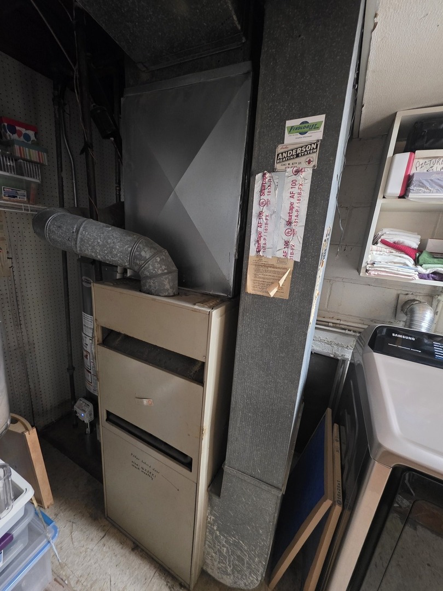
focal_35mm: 13
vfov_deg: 106.2
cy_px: 296
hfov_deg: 89.9
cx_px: 222
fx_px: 222
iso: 800
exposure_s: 1/24
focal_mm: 2.2
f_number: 1.9
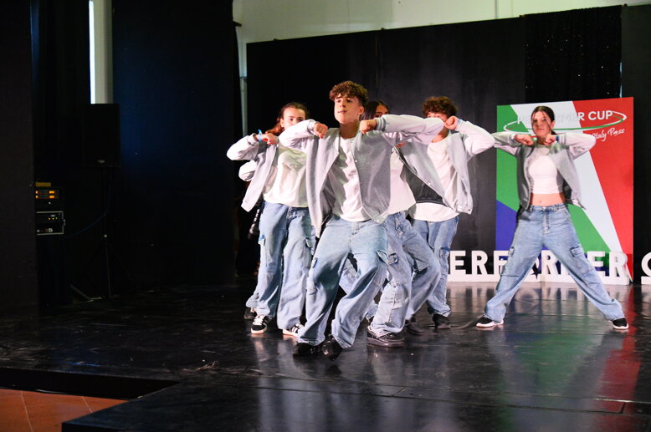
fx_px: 867
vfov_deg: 28.0
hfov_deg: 41.2
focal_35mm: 48
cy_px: 216
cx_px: 326
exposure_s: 1/250
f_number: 4
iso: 6400
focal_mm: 48
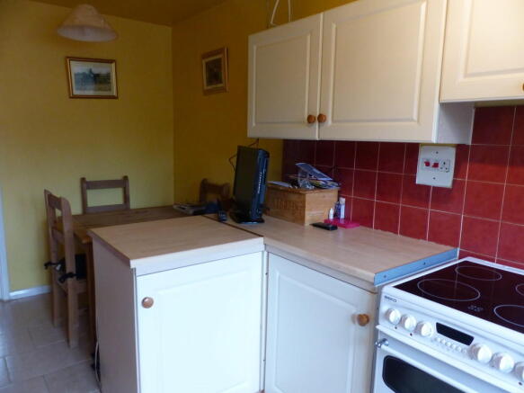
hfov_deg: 69.4
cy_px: 196
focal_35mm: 25
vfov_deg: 54.9
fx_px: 378
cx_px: 262
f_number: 2.8
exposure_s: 1/50
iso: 400
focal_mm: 4.5
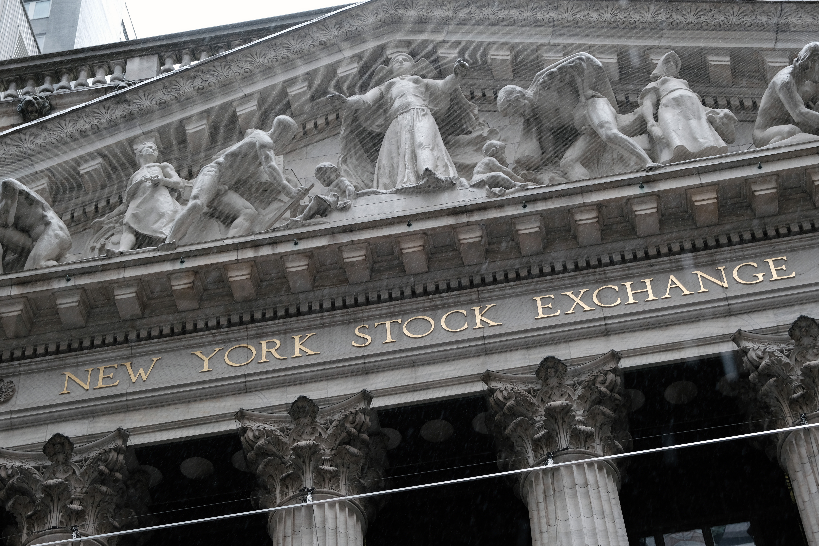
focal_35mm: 80
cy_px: 273
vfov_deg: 17.1
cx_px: 410
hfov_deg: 25.4
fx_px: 1820
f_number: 5.6
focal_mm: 53.3
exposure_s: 1/140
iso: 800
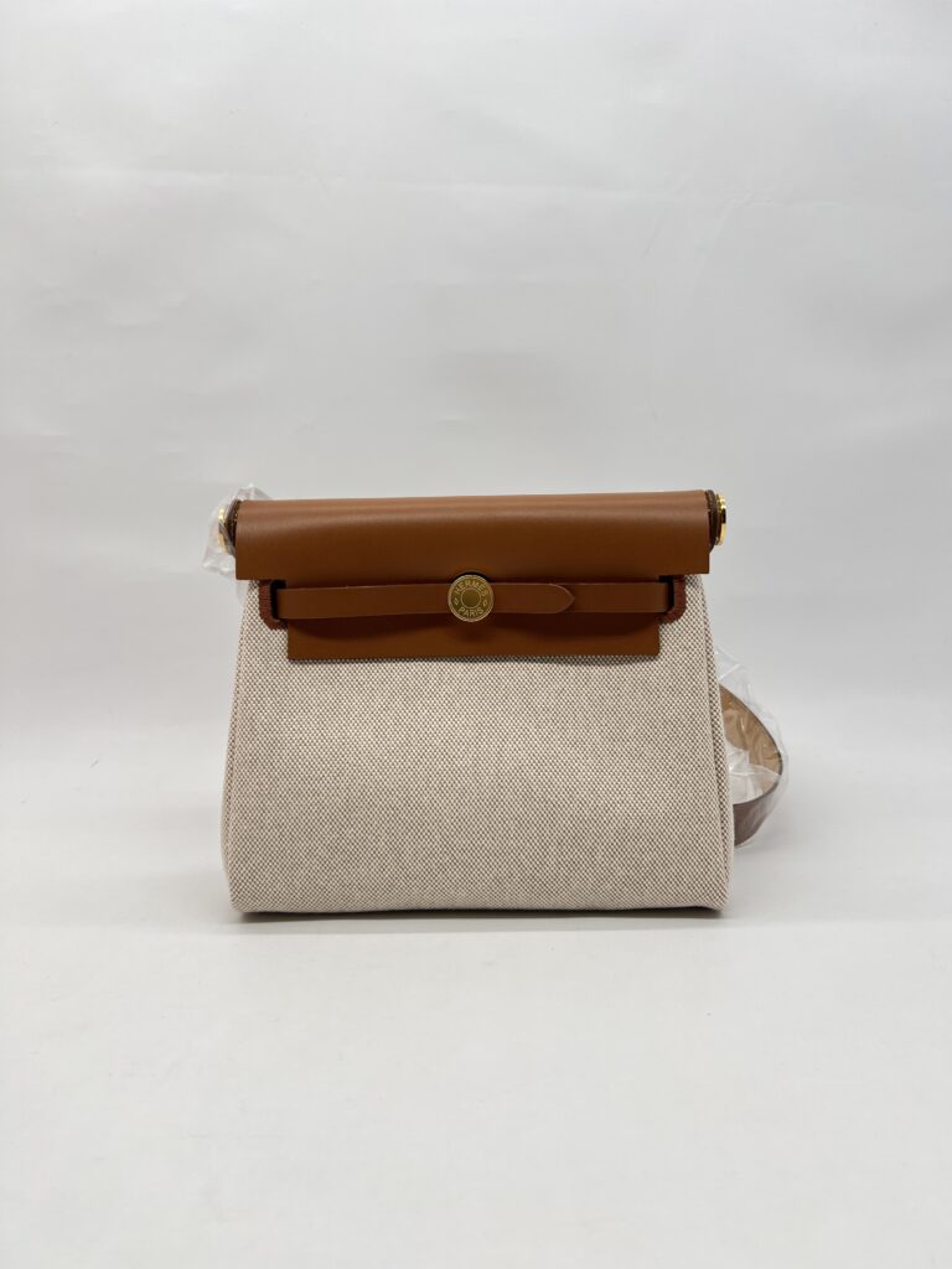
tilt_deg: -4.7
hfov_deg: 53.1
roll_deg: +0.5
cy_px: 634
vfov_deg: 67.3
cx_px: 476
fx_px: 953
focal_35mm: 26
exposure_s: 1/148
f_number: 1.5
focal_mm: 5.7
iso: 32
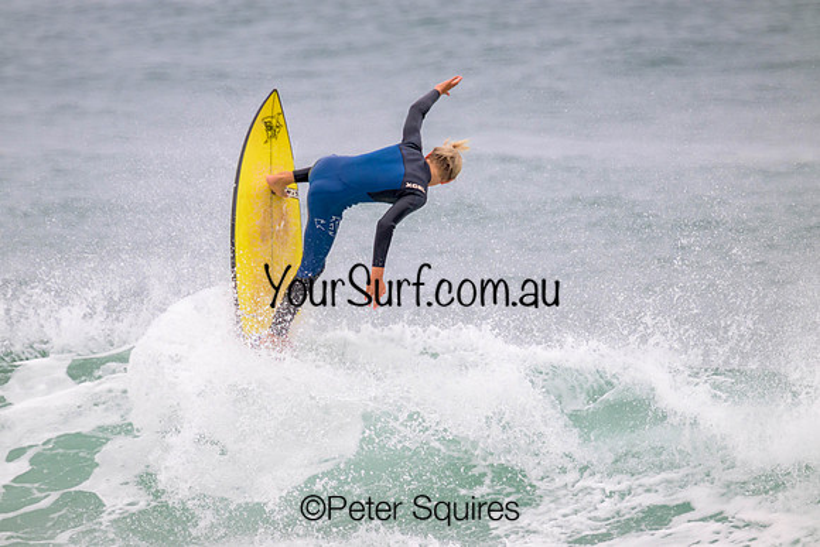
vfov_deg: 1.7
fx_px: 18226
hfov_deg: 2.6
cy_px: 274
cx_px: 410
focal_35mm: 800
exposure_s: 1/2000
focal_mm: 800
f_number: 11
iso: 1250
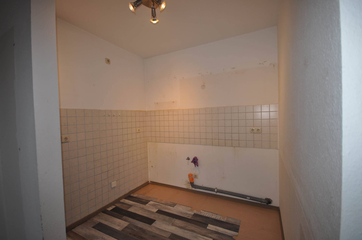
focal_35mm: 15
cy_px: 120
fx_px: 151
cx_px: 181
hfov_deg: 100.5
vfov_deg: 77.2
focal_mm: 10
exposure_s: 1/60
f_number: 4
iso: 280
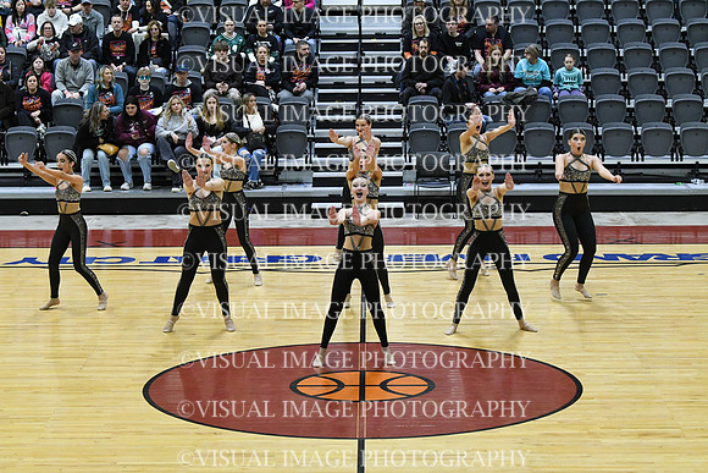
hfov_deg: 19.5
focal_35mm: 105
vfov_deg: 13.0
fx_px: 2065
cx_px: 354
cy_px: 236
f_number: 4
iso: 5000
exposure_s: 1/400
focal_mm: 70
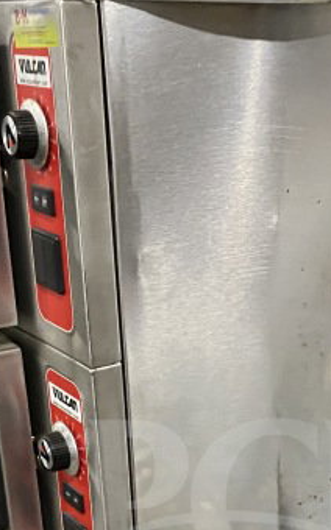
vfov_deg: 28.9
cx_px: 228
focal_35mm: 66
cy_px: 543
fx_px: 954
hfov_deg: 19.6
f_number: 1.8
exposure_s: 1/60
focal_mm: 4.25
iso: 400
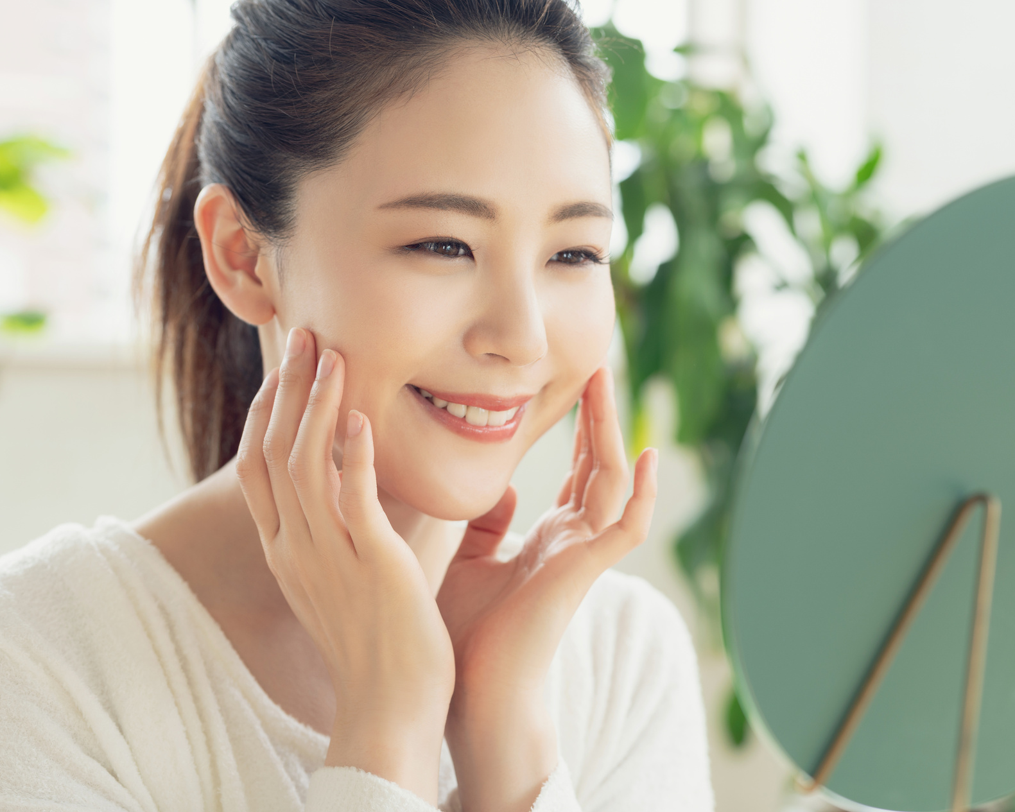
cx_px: 482
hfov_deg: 33.0
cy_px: 403
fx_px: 1712
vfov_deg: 26.7
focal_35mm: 57
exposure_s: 1/160
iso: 100
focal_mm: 50
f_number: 2.8
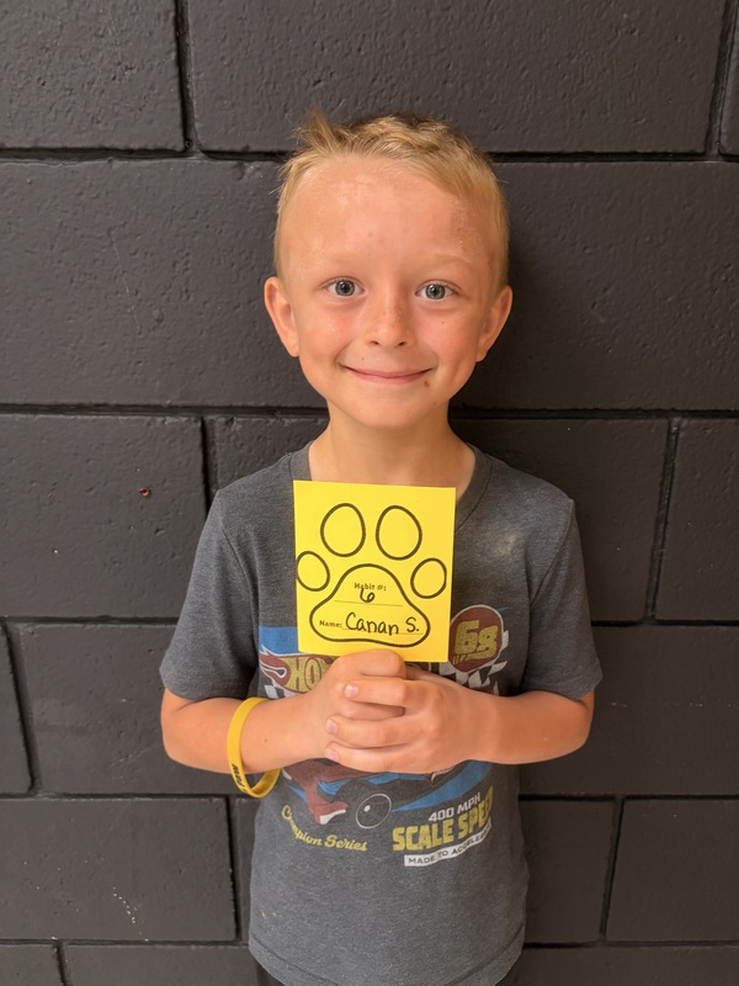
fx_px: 740
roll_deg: +0.9
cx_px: 370
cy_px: 493
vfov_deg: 67.3
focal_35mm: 26
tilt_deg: -19.8
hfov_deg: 53.1
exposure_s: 1/60
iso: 200
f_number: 1.6
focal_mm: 5.96
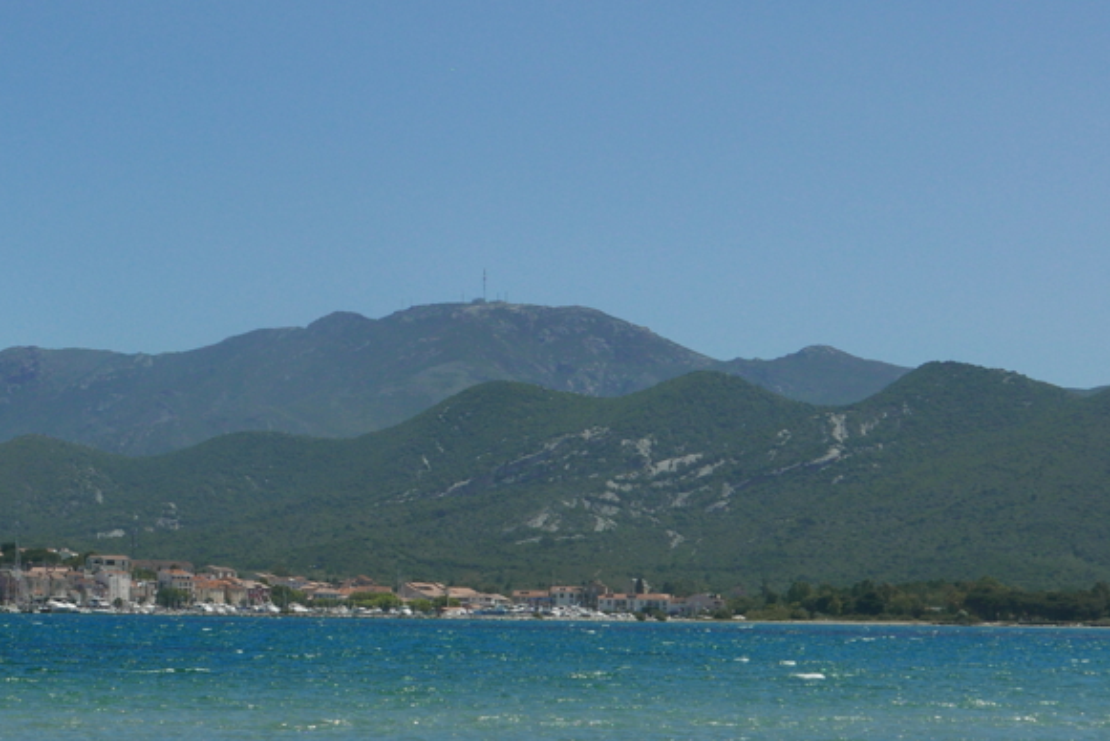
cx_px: 49
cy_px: 390
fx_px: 3177
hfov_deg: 19.3
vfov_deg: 13.3
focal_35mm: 103
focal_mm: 22.7
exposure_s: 1/1600
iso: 200
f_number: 5.6
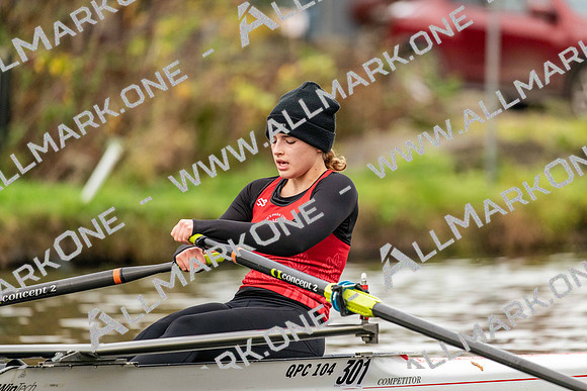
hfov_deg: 5.2
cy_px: 196
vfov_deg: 3.4
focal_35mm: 400
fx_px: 6523
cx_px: 294
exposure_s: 1/2500
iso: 2800
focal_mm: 400
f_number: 4.5
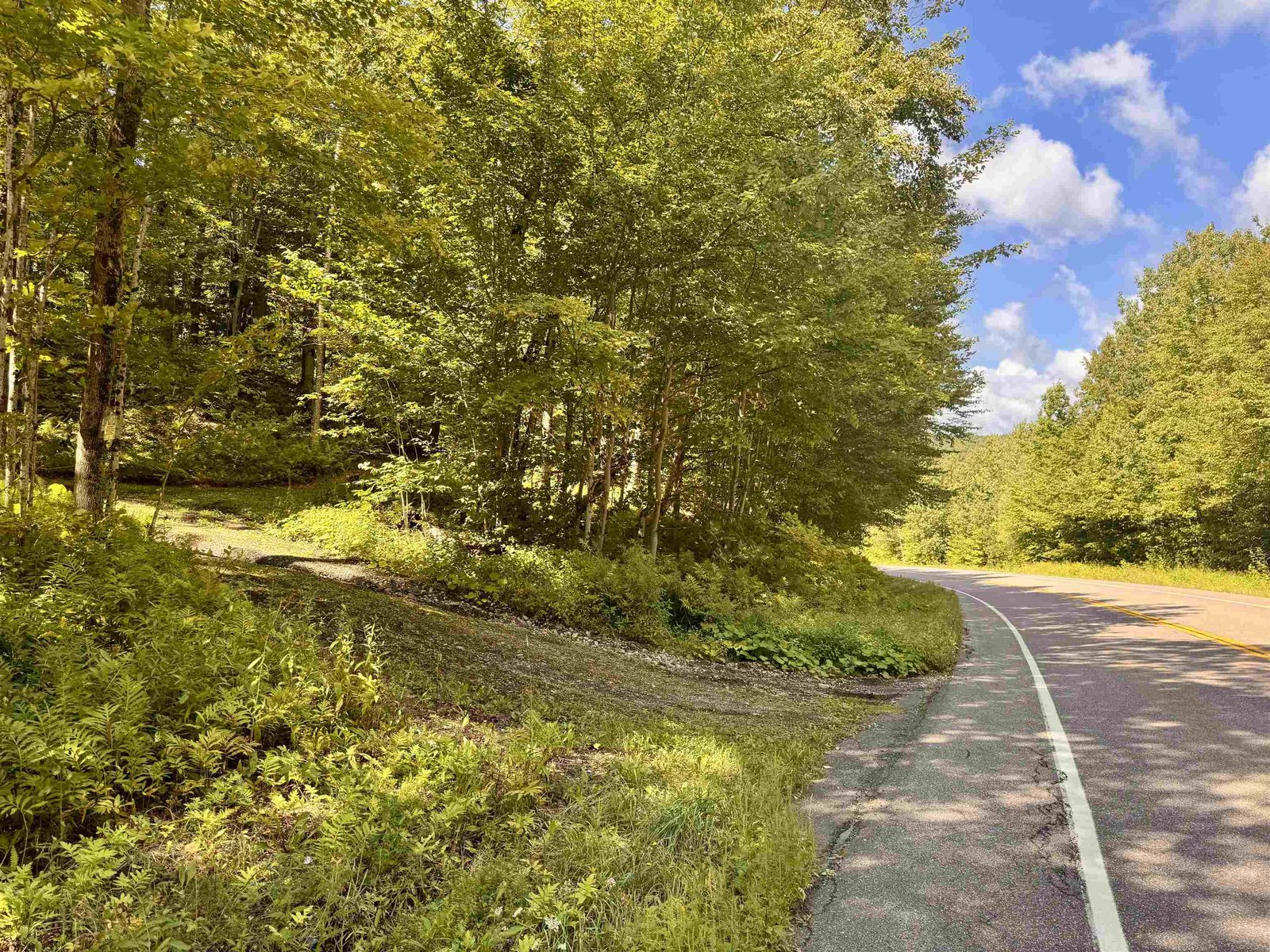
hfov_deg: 71.6
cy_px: 476
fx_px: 881
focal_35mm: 24
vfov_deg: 56.8
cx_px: 635
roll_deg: -0.1
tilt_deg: -0.8
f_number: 1.78
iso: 80
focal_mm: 6.76
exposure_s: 1/488
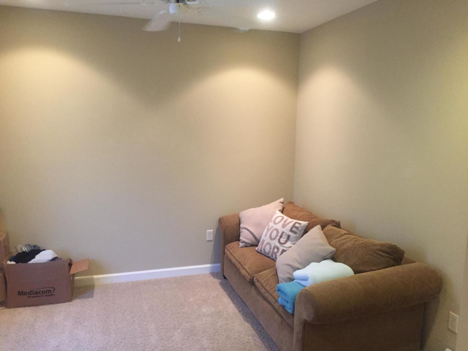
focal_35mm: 29
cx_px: 234
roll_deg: -1.4
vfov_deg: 48.2
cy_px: 176
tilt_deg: -7.7
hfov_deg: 61.7
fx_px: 392
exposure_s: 1/30
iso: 250
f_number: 2.2
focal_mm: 4.15
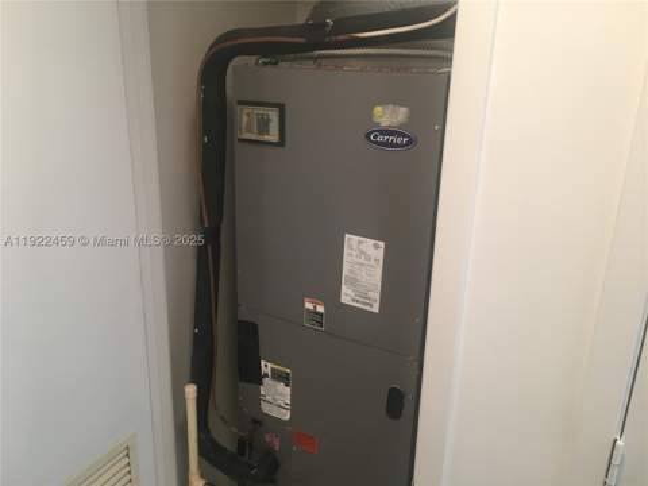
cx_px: 324
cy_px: 243
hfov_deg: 61.7
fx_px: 543
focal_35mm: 29
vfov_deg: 48.2
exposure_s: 1/30
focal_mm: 4.15
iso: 50
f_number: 2.2
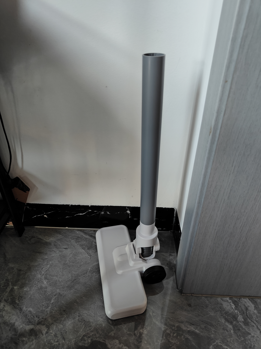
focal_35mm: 24
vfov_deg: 71.6
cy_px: 174
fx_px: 241
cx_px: 130
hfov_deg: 56.8
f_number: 1.8
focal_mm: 5.59
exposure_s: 1/33
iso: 800
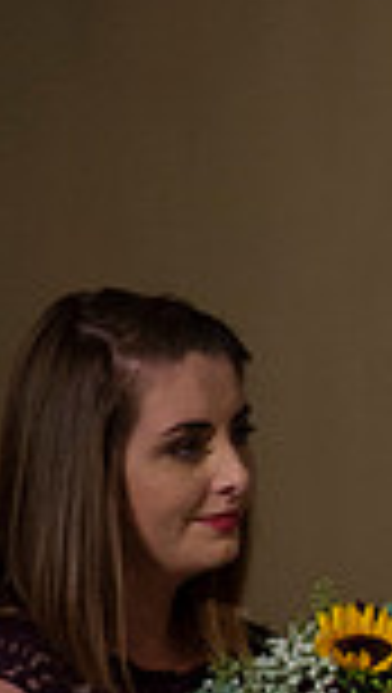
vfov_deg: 2.7
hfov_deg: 1.5
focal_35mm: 787
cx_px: 1194
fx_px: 14495
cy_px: 713
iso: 1250
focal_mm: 200
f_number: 2.8
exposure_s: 1/320
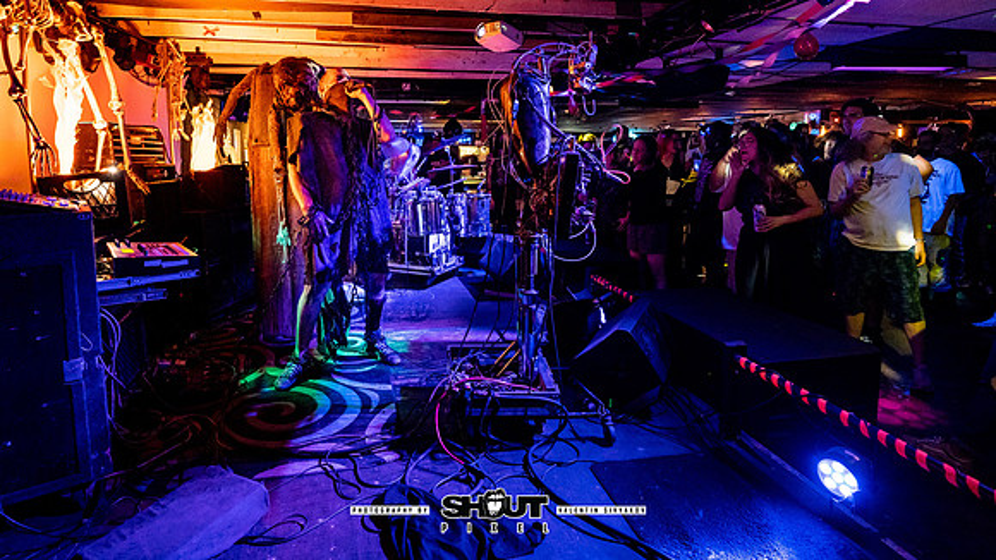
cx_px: 466
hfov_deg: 90.4
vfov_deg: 57.9
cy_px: 188
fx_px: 493
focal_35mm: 19
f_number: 2.8
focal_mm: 14
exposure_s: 1/200
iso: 3200
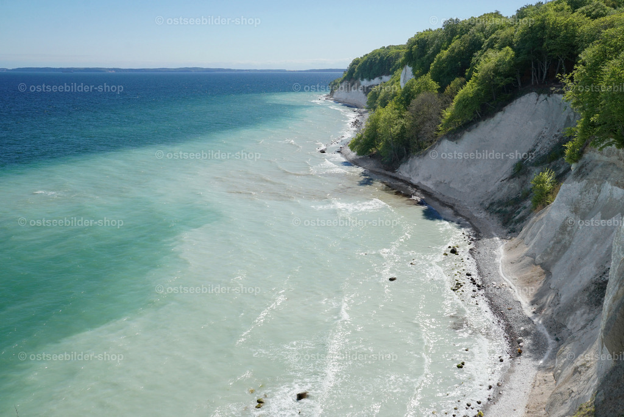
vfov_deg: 40.0
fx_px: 572
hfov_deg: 57.2
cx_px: 312
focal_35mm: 33
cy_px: 208
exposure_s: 1/640
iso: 400
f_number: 11
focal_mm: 22
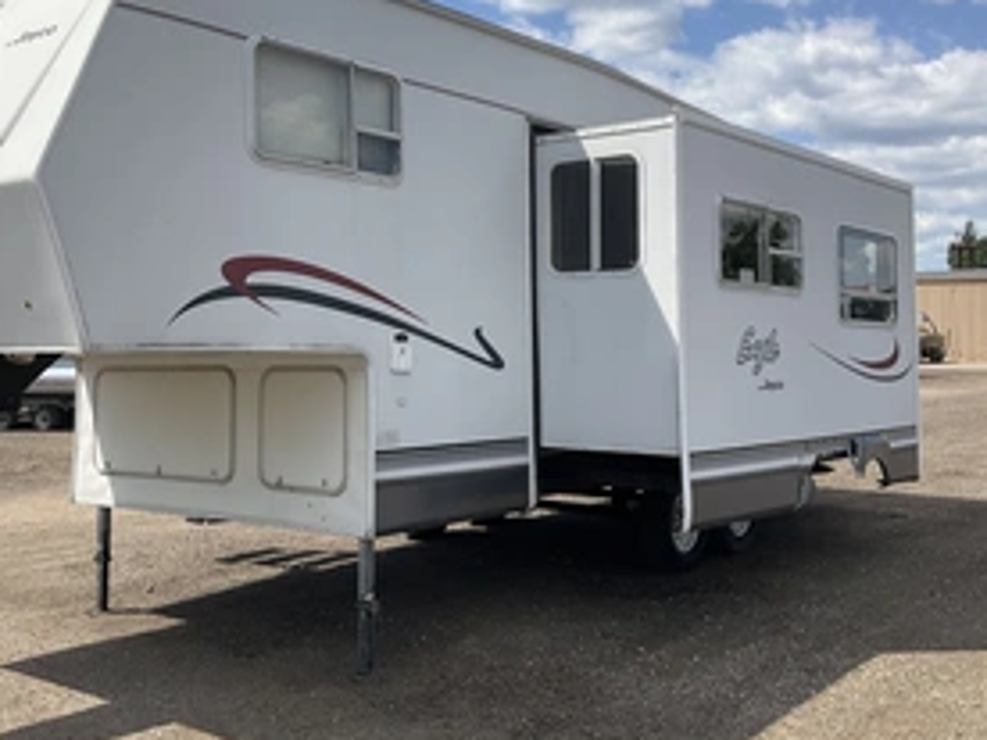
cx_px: 375
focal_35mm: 42
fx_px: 1198
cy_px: 272
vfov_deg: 34.2
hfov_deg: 44.5
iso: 25
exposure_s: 1/2320
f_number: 1.8
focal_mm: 3
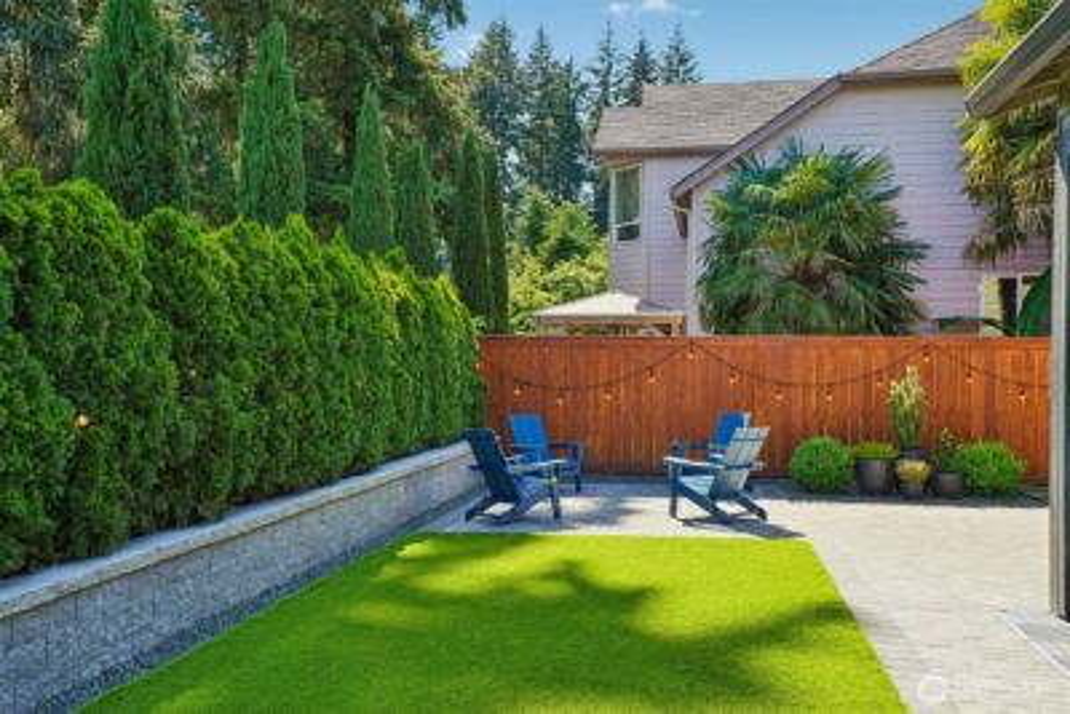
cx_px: 535
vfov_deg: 37.9
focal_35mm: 35
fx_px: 1041
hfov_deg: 54.4
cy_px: 357
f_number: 8
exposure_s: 1/80
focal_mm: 35
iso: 400
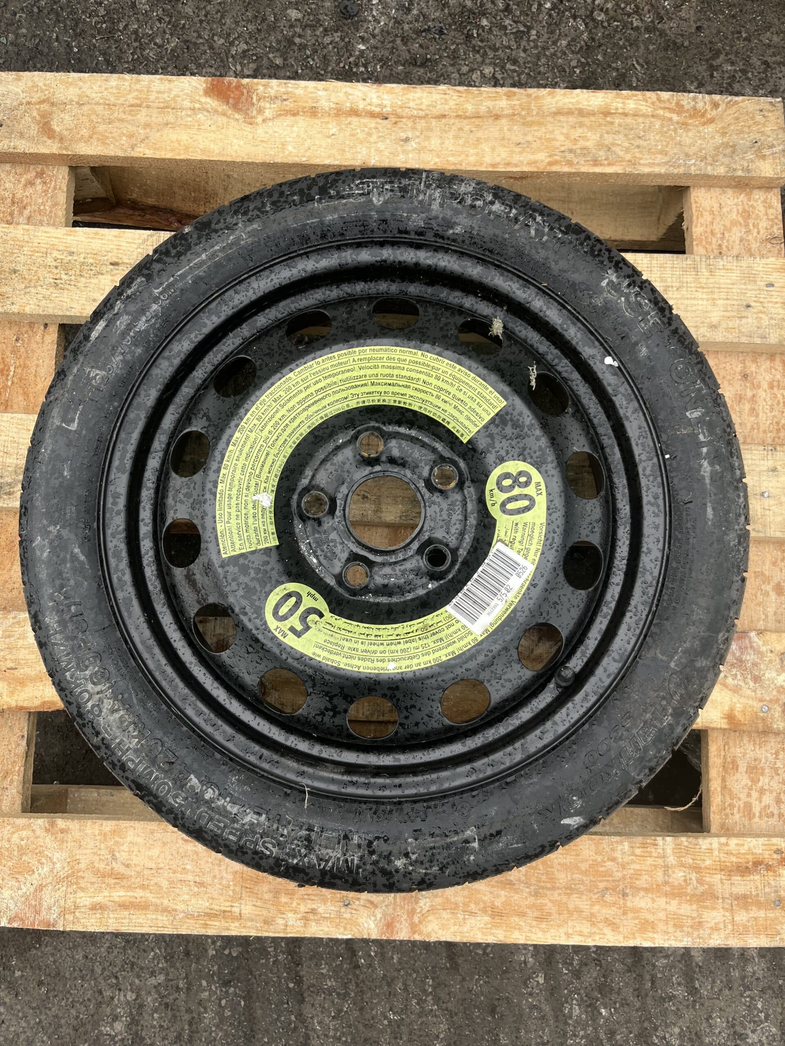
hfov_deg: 53.1
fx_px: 786
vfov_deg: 67.3
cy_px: 523
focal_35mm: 26
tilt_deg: -78.8
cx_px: 392
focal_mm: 5.1
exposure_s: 1/360
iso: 50
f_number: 1.6
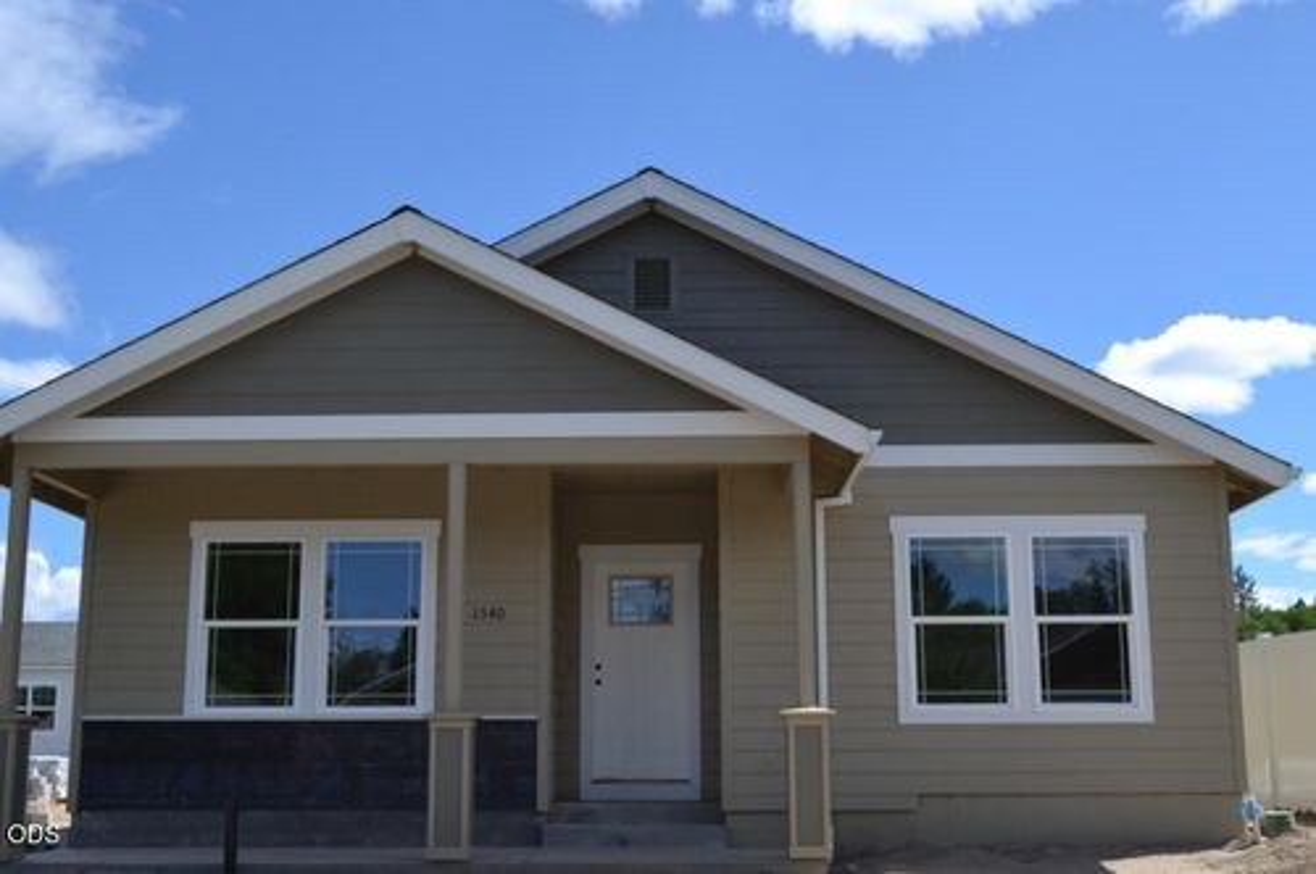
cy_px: 437
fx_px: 1260
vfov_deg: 38.3
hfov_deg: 55.2
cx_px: 658
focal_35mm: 34
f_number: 8
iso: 100
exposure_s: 1/250
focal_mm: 23
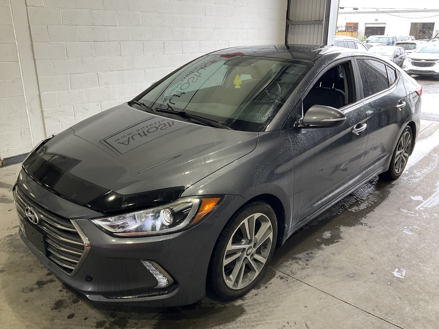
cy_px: 164
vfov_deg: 48.2
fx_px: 368
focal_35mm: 29
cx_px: 220
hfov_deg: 61.7
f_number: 1.8
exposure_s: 1/120
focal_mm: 3
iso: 50
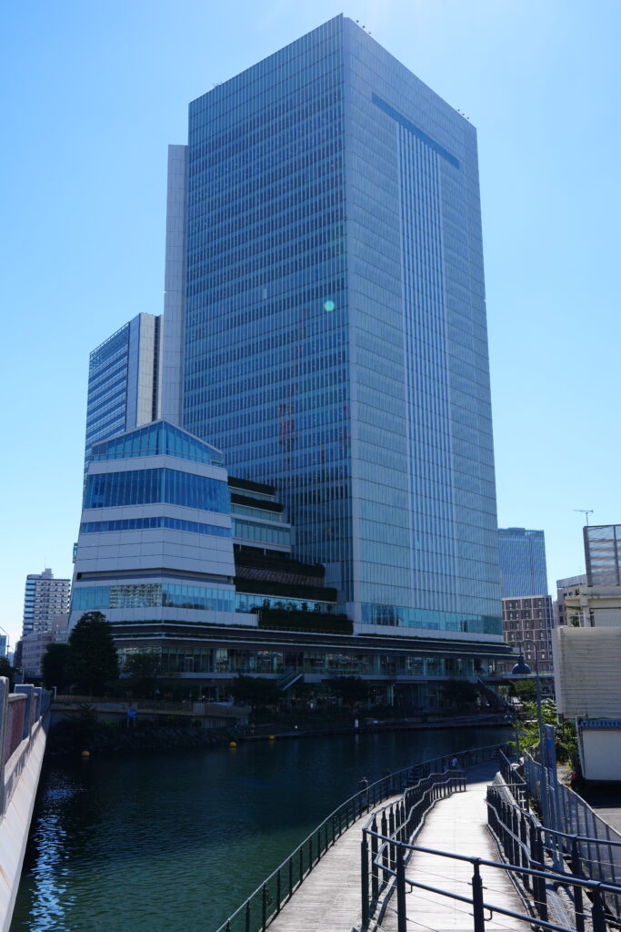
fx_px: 931
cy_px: 466
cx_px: 310
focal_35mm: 36
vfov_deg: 53.1
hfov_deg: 36.9
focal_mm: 36
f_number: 10
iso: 100
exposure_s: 1/160
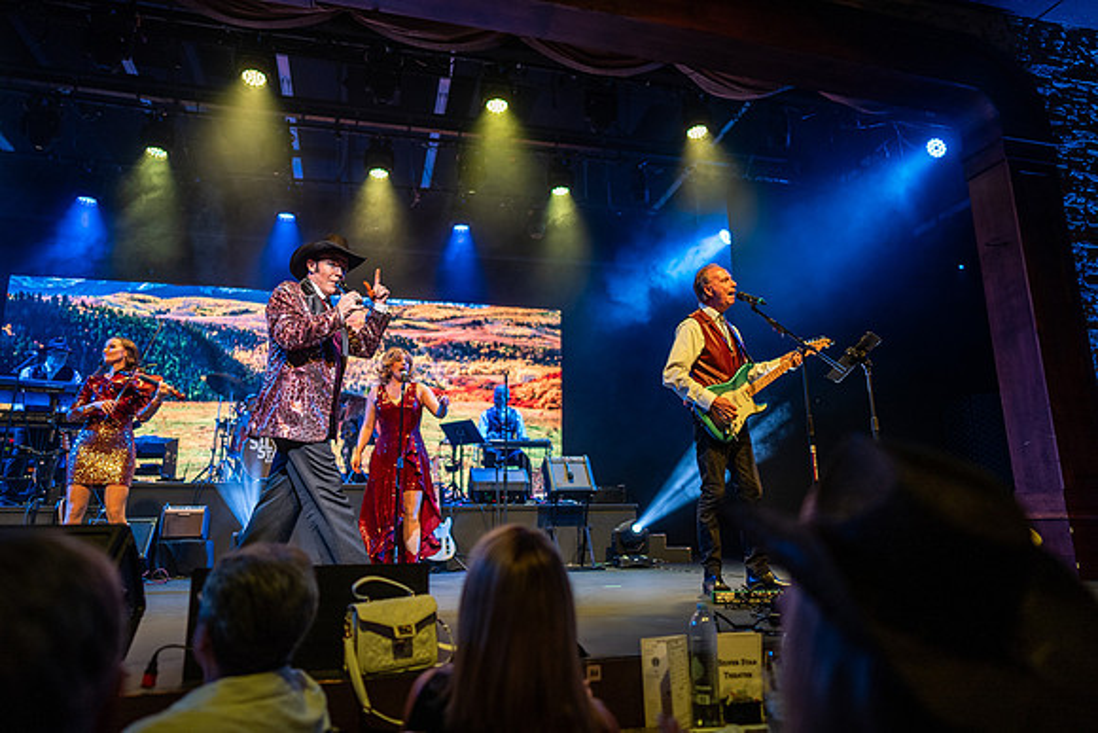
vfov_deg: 53.2
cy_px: 366
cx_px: 549
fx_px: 732
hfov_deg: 73.7
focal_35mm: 24
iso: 250
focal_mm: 24
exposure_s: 1/200
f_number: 1.4
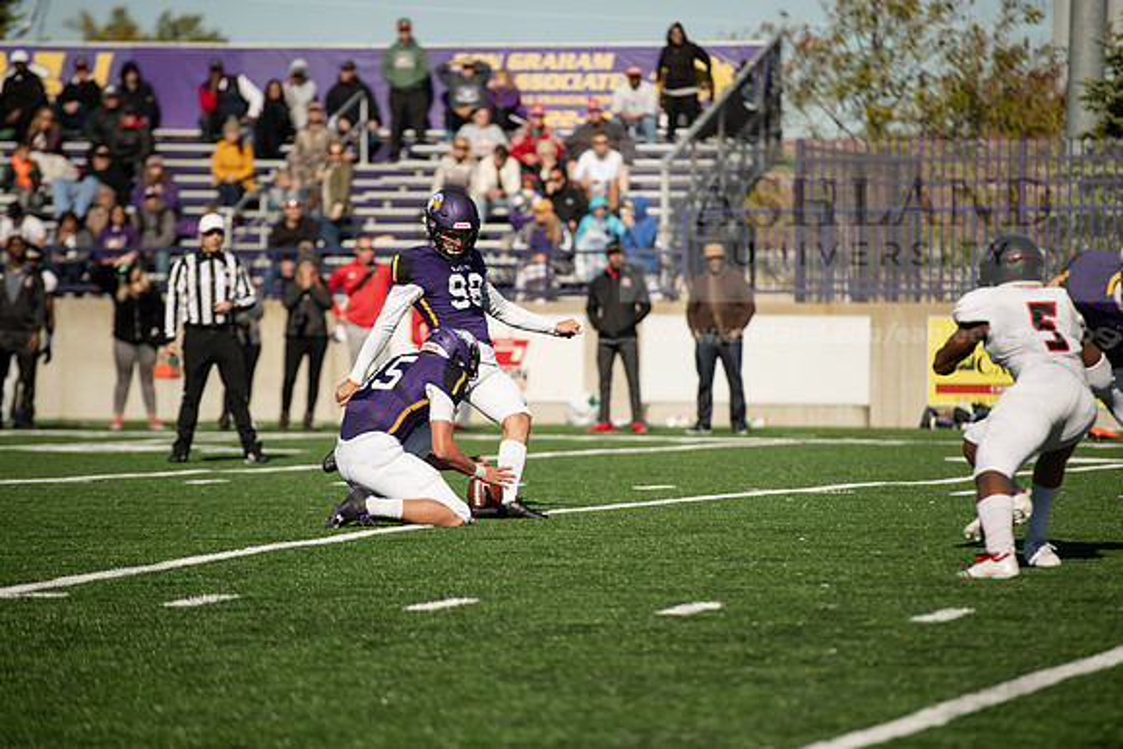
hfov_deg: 10.3
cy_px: 374
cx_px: 562
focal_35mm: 200
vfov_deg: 6.9
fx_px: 6240
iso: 125
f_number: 3.5
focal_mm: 200
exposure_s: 1/2000
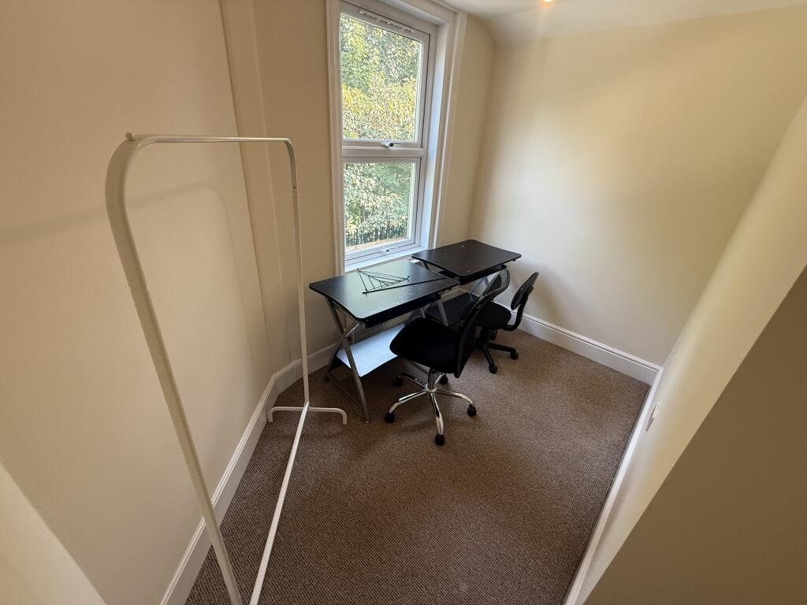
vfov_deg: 85.7
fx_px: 326
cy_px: 302
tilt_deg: -25.4
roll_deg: -3.8
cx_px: 404
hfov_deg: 102.1
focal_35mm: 14
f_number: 2.2
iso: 250
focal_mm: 2.22
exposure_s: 1/99
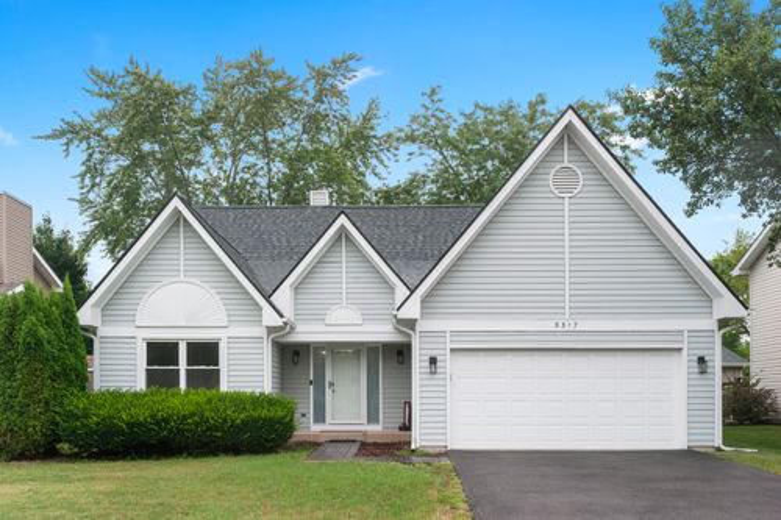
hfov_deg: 58.7
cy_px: 260
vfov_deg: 41.1
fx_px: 694
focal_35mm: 32
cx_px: 390
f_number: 8
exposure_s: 1/200
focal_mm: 32
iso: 400
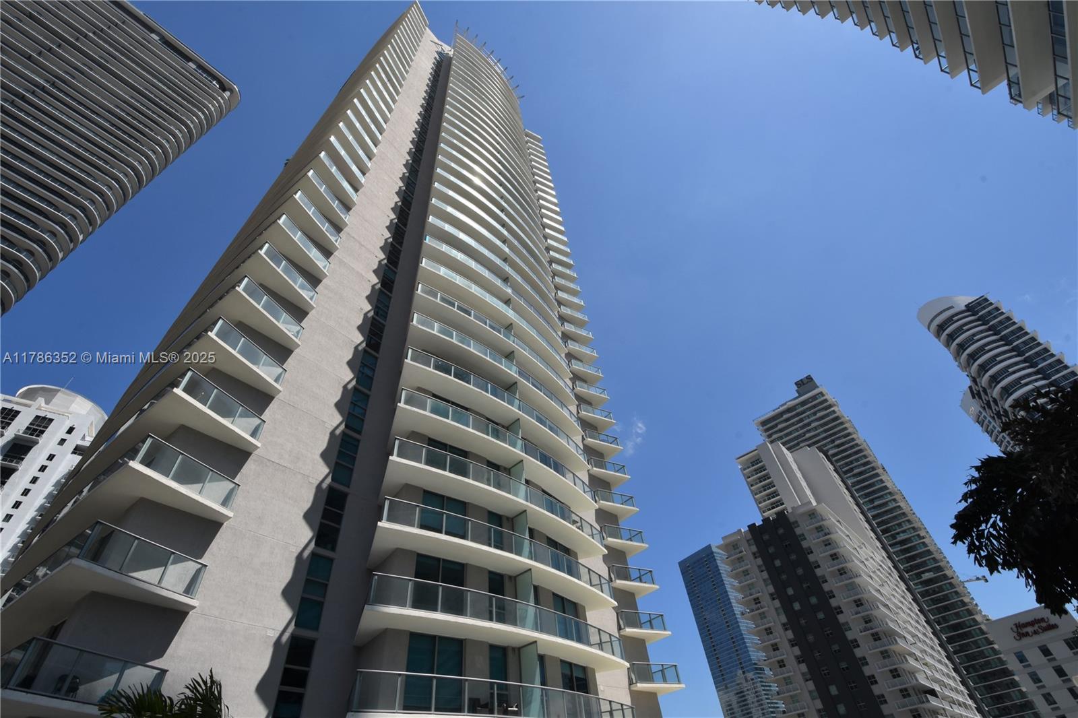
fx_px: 449
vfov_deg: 77.3
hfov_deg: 100.4
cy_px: 359
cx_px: 539
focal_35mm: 15
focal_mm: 10
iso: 200
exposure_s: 1/250
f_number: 13
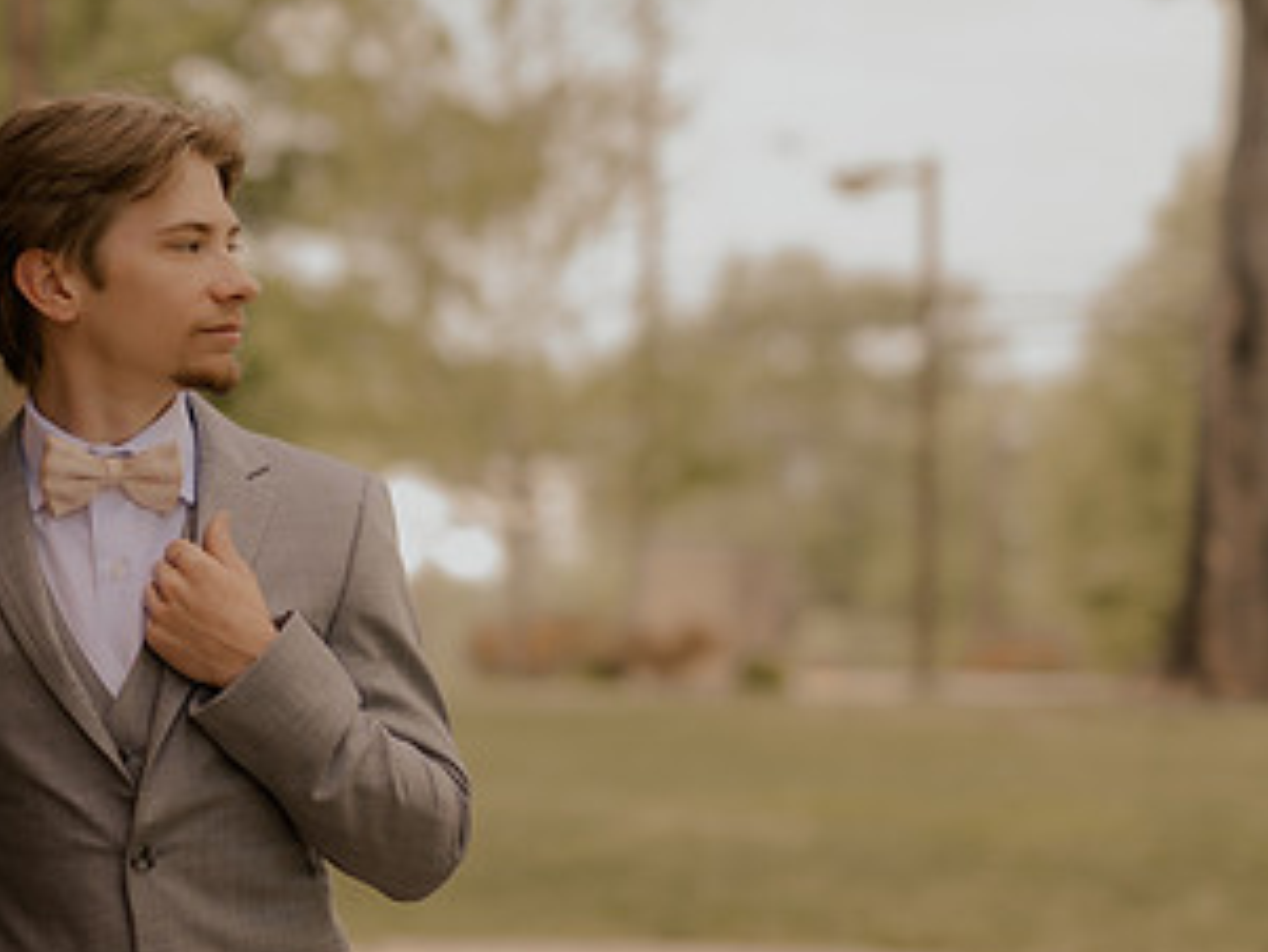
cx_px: 97
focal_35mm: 139
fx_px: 5094
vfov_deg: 10.7
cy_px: 543
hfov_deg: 14.0
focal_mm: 50
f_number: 1.4
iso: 125
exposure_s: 1/1250
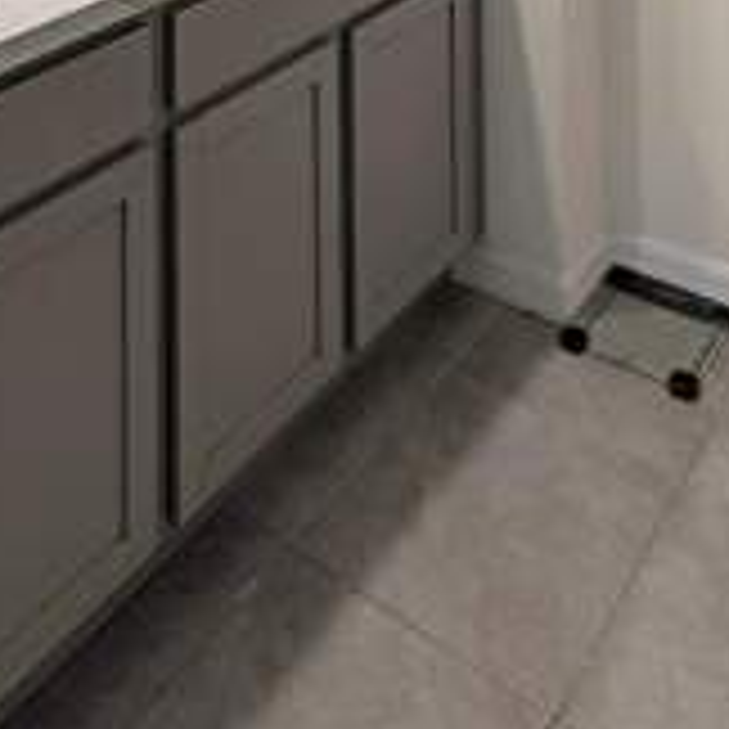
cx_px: 400
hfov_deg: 34.6
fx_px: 1167
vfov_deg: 23.5
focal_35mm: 49
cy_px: -486
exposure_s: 1/60
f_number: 2.2
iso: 68
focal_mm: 1.85
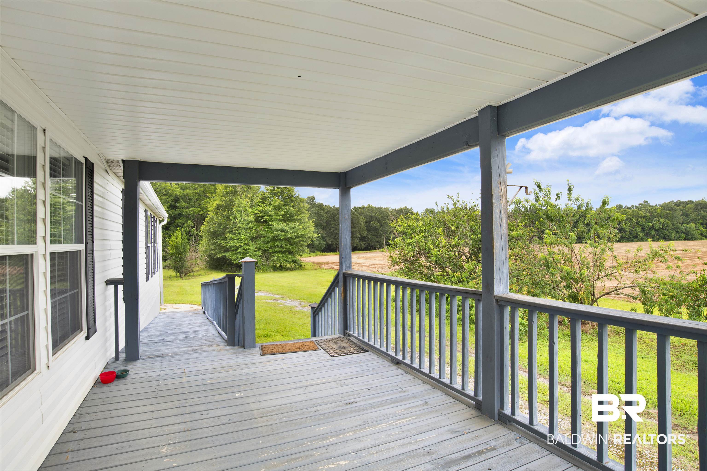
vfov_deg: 67.4
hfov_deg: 90.0
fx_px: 353
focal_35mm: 18
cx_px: 354
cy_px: 236
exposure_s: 1/20
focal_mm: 18
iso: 200
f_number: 11
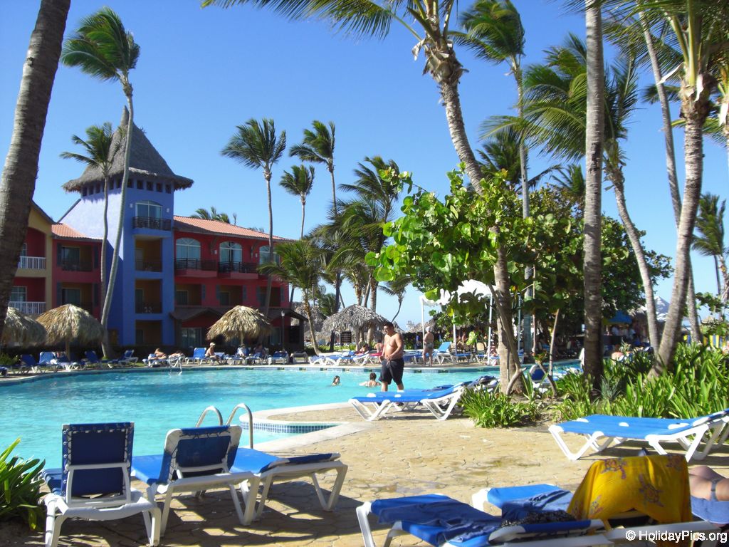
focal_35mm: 38
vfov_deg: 37.7
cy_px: 274
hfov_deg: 49.0
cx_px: 364
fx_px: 800
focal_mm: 6.2
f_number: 2.7
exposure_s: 1/800
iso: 64
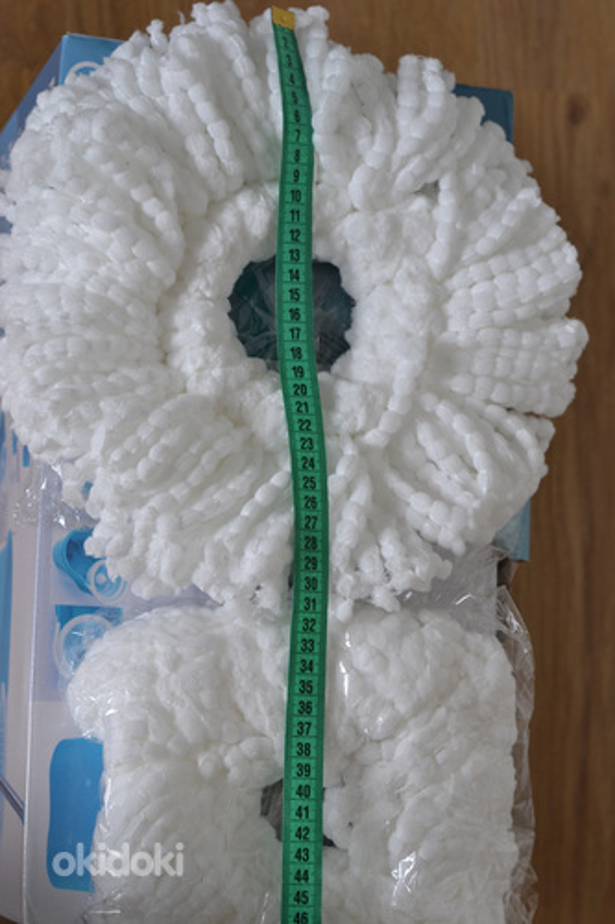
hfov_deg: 18.2
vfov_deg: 27.0
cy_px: 462
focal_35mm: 75
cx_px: 308
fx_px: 1923
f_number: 4
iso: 400
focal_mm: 50
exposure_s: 1/60
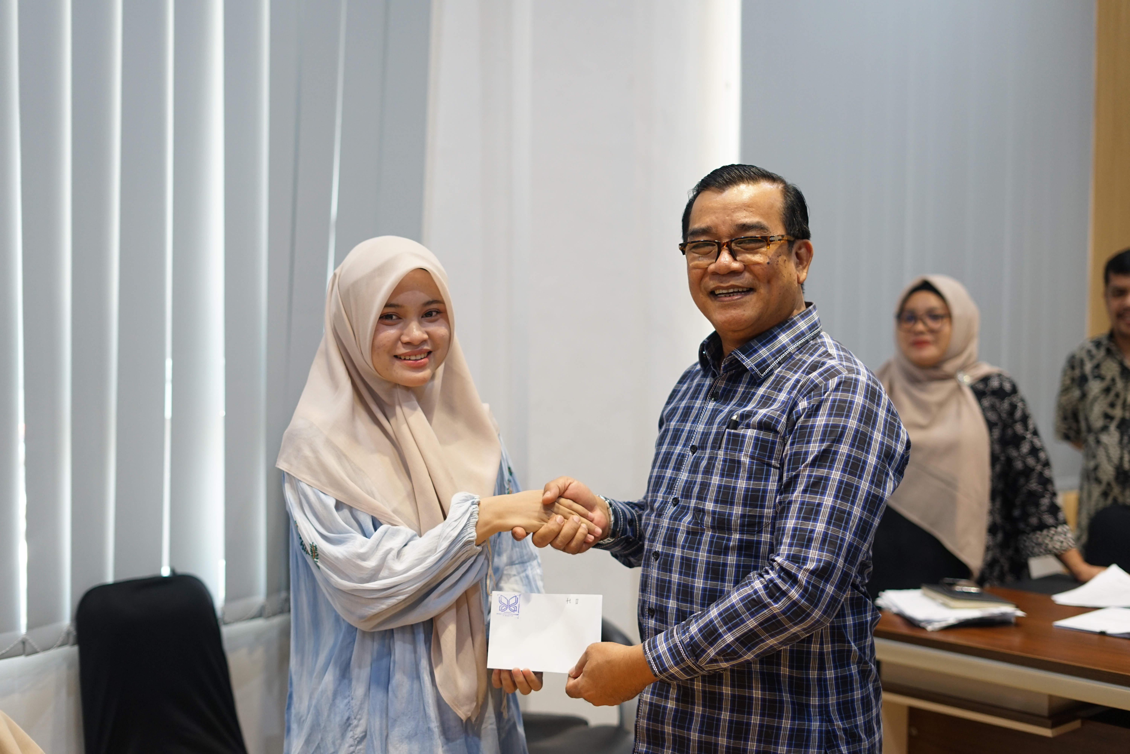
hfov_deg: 39.6
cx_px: 565
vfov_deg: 27.0
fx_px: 1569
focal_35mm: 50
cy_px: 377
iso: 640
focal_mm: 50
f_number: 2.2
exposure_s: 1/80
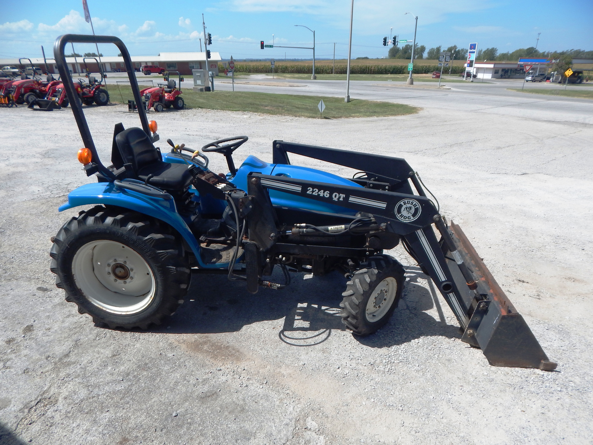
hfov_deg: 76.4
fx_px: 377
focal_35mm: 22
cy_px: 222
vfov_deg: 61.1
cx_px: 296
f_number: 6
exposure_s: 1/500
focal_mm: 4
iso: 125
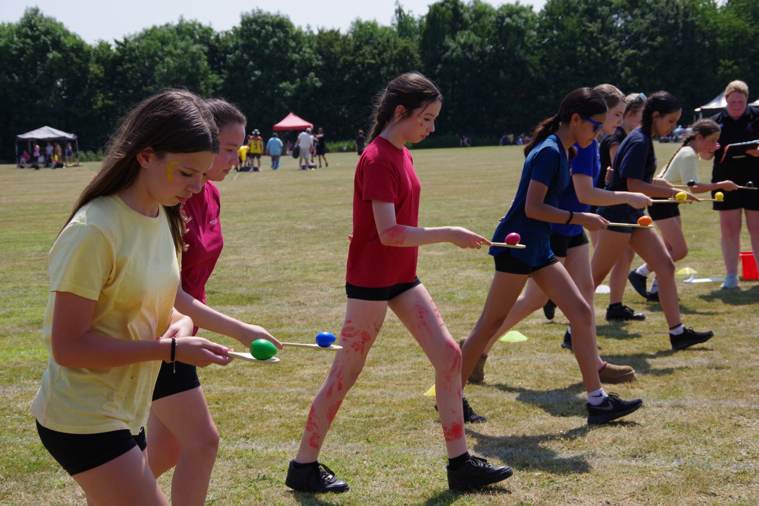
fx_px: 1518
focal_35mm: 72
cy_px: 253
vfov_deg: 18.9
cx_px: 380
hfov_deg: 28.1
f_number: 8
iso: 400
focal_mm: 48
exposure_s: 1/1000
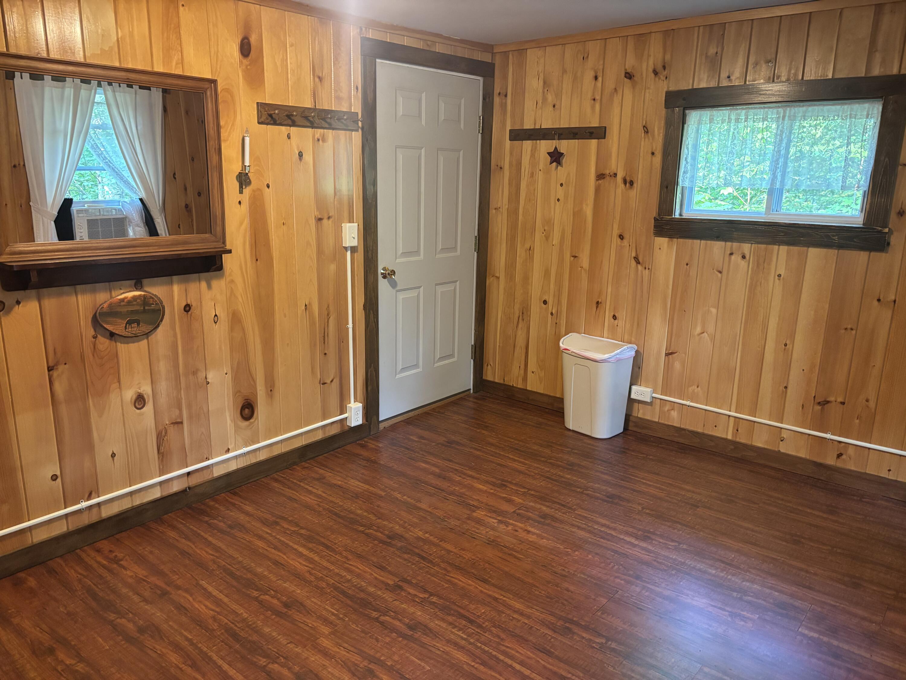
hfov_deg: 67.3
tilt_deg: -14.3
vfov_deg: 53.1
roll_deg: -1.3
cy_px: 340
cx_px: 453
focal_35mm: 26
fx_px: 680
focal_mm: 5.96
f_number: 1.6
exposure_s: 1/60
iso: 500
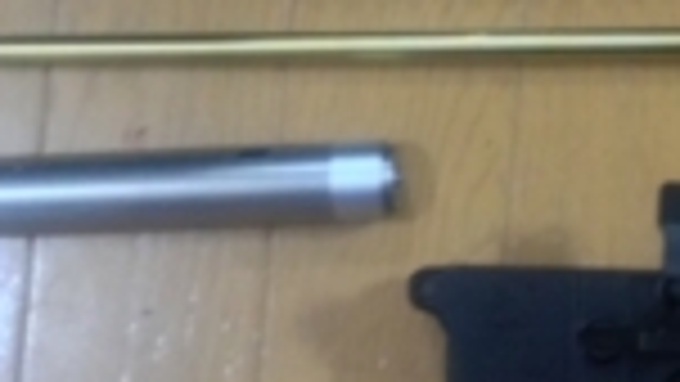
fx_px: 2146
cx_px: 626
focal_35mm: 119
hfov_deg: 17.7
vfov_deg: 10.2
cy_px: 133
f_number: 2.4
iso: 400
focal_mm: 4.12
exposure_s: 1/20
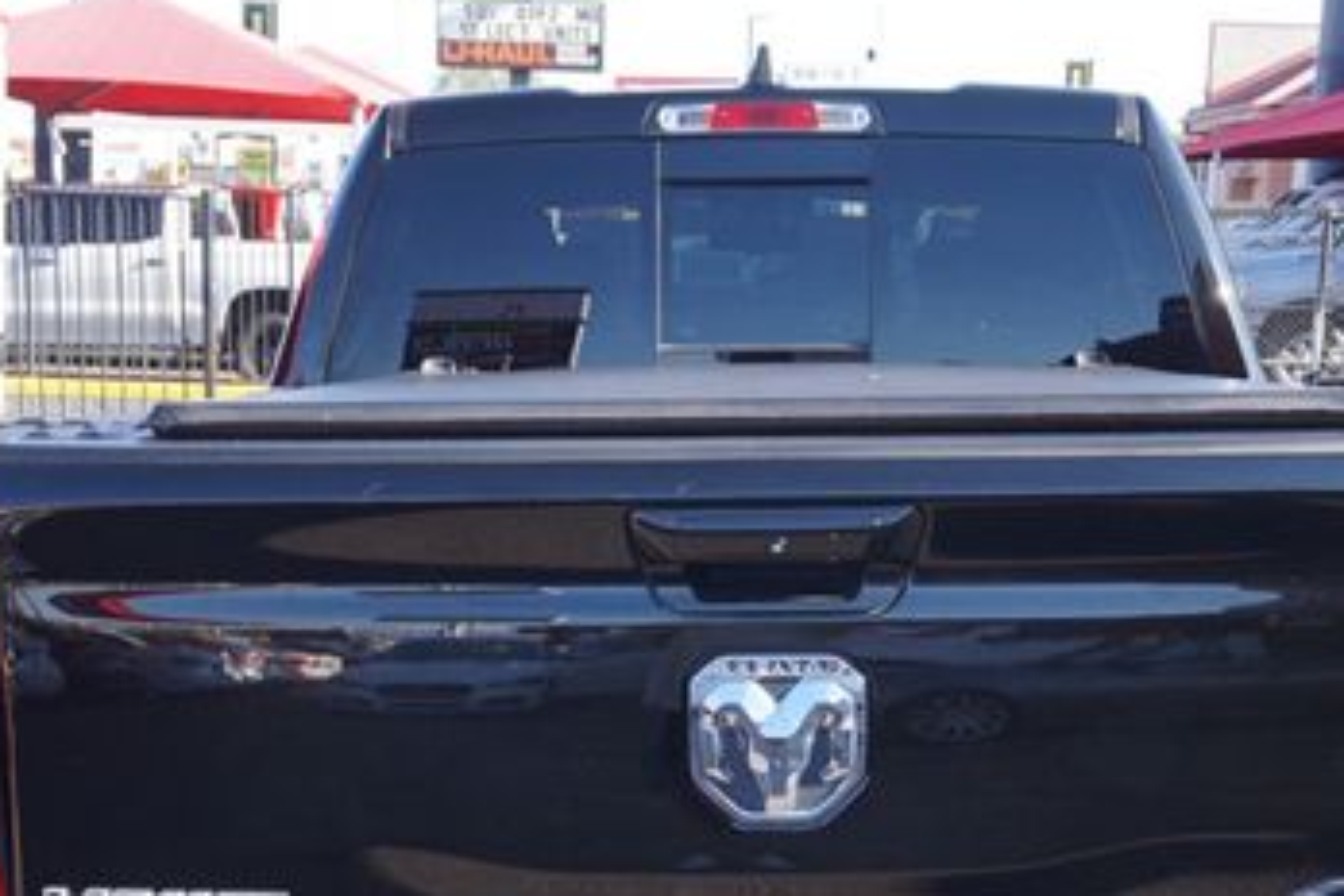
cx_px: 703
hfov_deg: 34.5
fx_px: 2162
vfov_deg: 23.0
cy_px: 734
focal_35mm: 58
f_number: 5.6
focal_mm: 21
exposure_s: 1/80
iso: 100
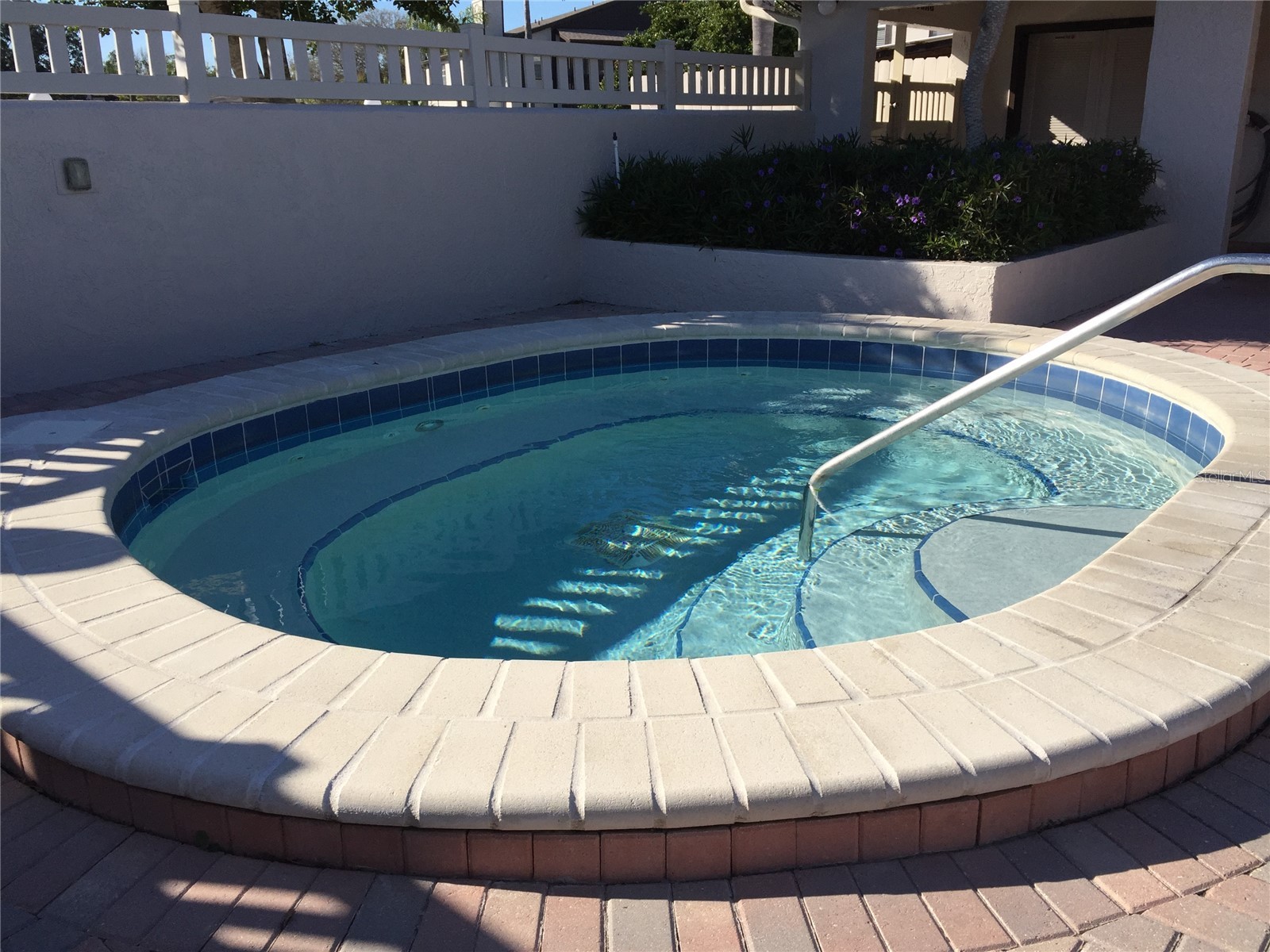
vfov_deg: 48.2
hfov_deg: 61.7
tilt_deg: -17.0
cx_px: 635
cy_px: 476
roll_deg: +0.0
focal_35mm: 29
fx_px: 1064
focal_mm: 4.15
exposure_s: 1/2198
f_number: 2.2
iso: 32
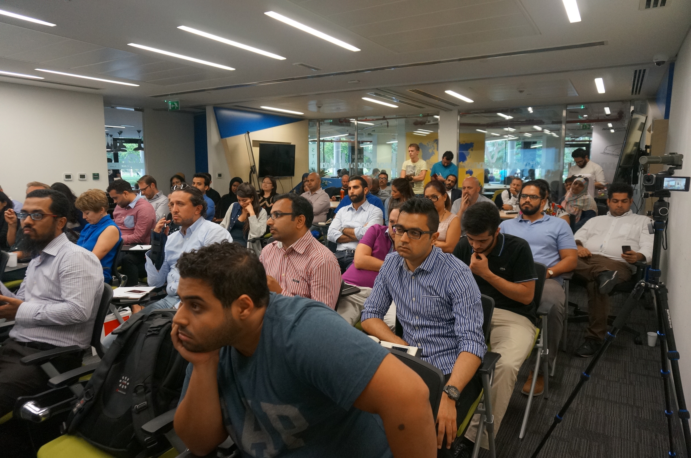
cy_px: 229
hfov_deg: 73.8
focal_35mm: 24
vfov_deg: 53.0
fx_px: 460
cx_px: 346
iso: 1250
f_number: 4
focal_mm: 16
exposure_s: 1/160
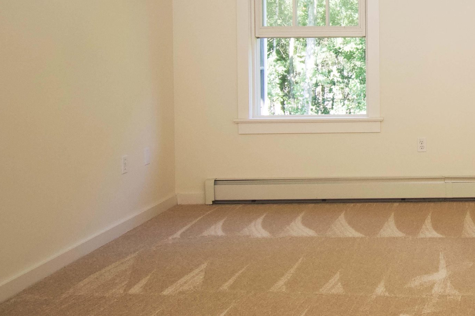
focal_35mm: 47
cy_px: 72
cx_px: 450
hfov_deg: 38.3
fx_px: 620
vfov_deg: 28.1
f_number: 5
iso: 900
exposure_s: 1/125
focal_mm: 14
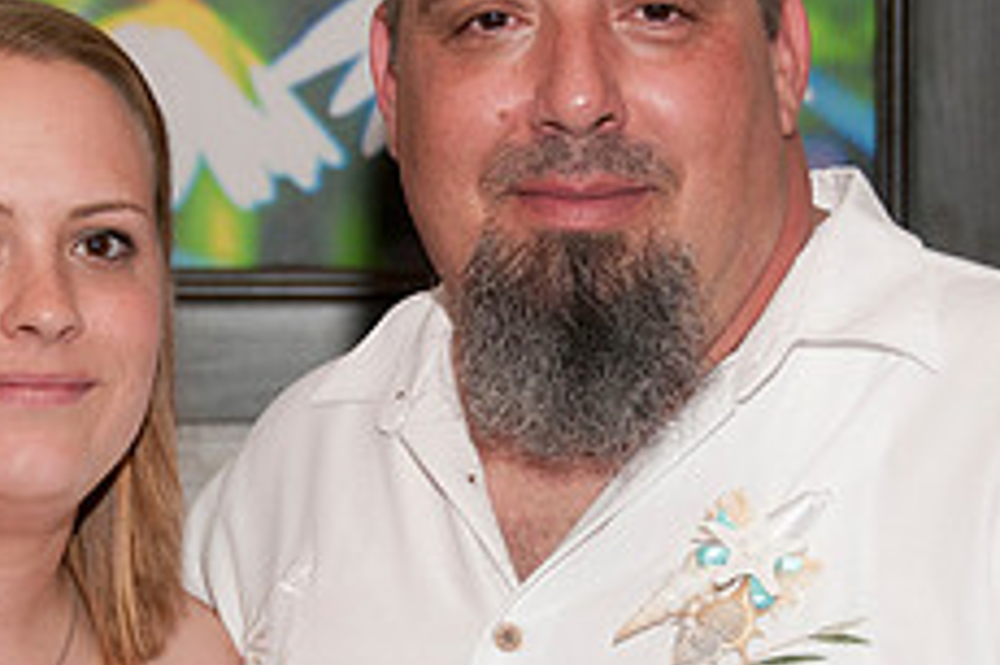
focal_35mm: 208
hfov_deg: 9.9
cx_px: 365
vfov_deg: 6.6
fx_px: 5773
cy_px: 485
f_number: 5.6
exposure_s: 1/60
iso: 400
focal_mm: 55
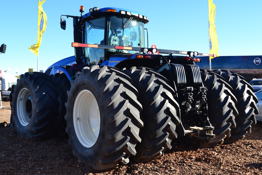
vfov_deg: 40.0
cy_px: 88
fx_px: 240
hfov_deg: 57.2
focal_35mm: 33
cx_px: 131
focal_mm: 22
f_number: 10
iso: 400
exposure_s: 1/200
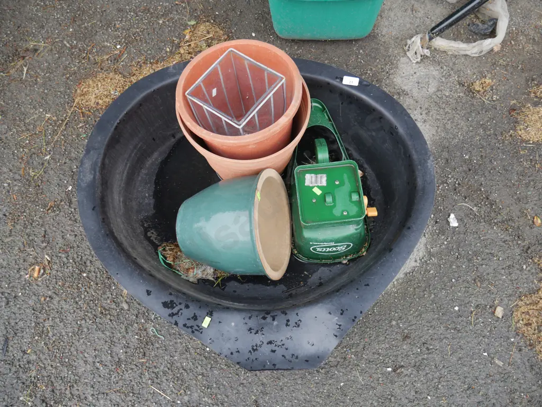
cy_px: 204
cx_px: 271
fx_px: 439
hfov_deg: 63.4
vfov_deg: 49.8
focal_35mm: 28
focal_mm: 14
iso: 200
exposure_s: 1/125
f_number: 4
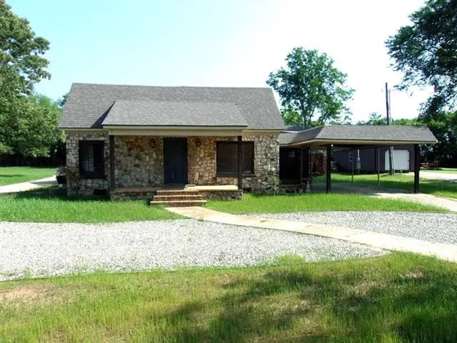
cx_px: 228
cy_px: 172
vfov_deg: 51.4
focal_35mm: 27
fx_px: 356
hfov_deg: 65.3
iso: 200
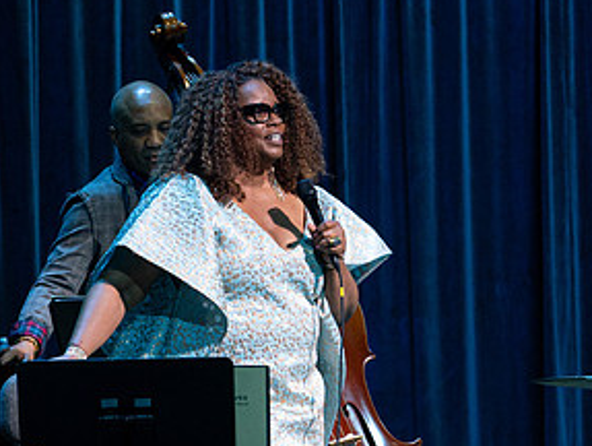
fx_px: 7312
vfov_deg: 3.5
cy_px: 374
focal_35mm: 427
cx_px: -138
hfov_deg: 4.6
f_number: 5.6
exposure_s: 1/320
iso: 2500
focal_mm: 148
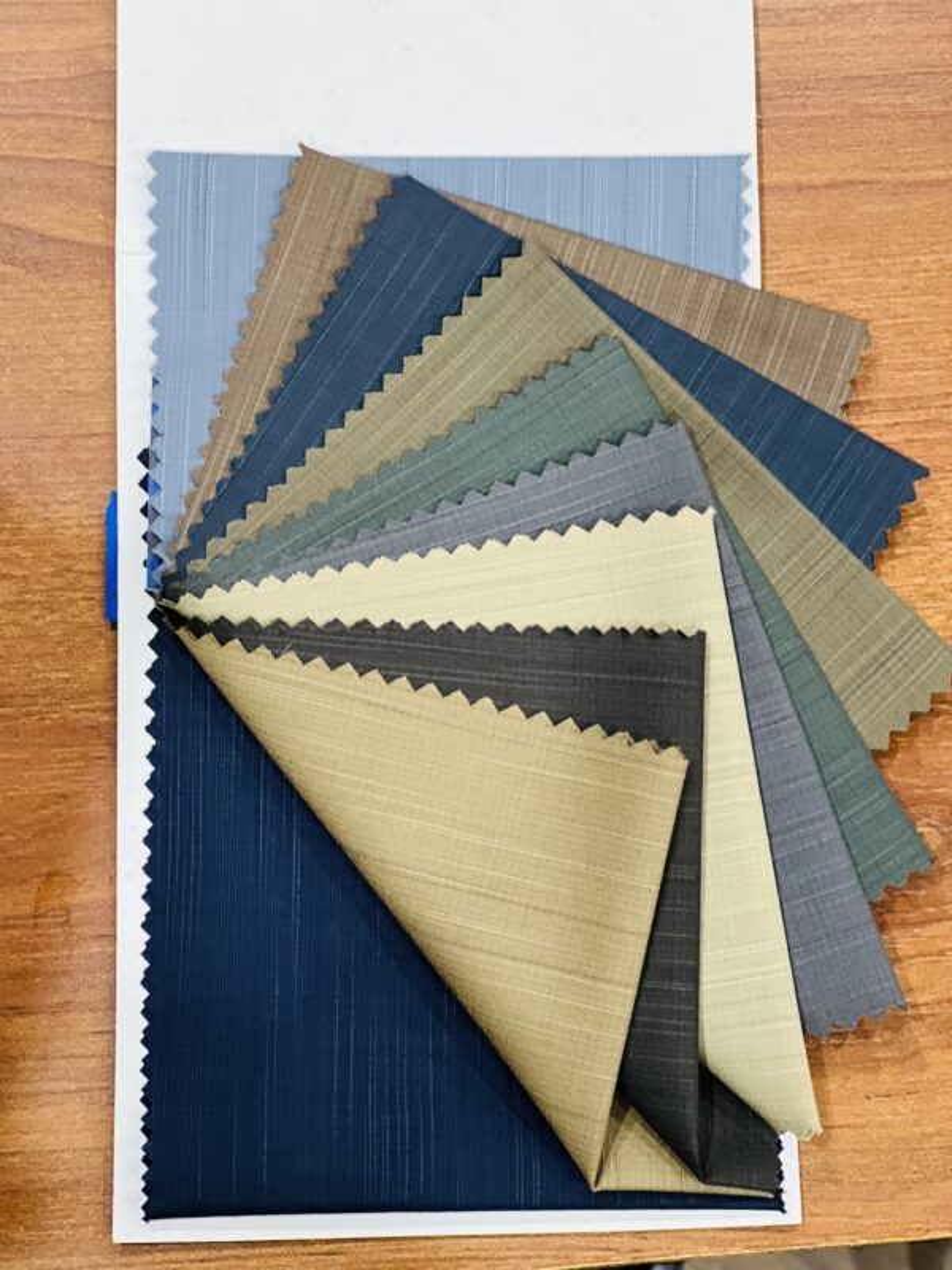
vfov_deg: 25.3
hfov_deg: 19.1
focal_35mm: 77
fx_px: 2824
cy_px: 635
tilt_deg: -79.0
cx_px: 476
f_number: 2.8
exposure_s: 1/25
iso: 320
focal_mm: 9
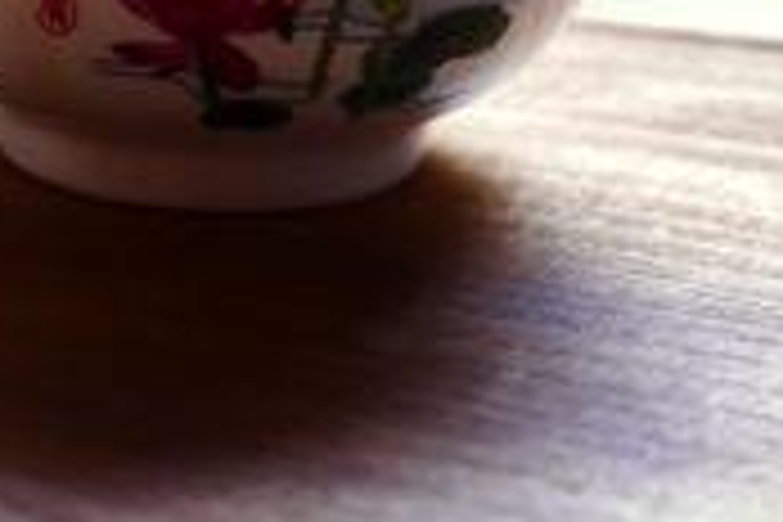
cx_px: -338
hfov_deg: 14.7
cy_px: -331
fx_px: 2849
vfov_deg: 10.0
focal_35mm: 131
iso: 1600
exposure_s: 1/50
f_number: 3.2
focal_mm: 17.2
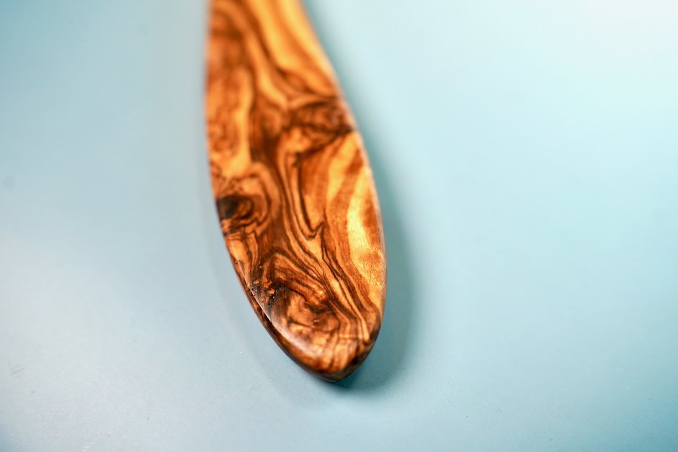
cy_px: 226
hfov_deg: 50.7
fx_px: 716
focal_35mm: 38
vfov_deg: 35.1
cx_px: 339
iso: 500
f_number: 4
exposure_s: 1/160
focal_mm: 38
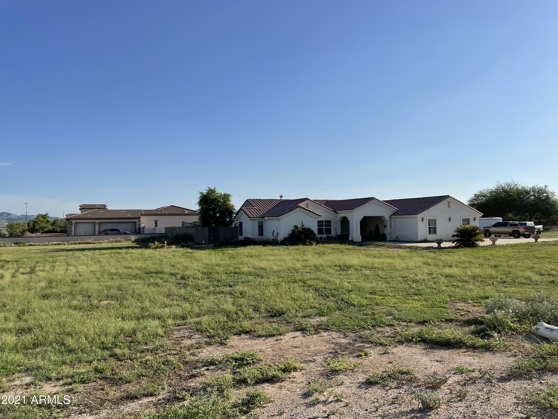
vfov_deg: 53.1
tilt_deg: +2.7
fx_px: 419
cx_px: 279
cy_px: 210
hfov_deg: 67.3
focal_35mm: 26
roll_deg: +0.7
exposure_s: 1/4831
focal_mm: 4.2
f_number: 1.6
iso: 32
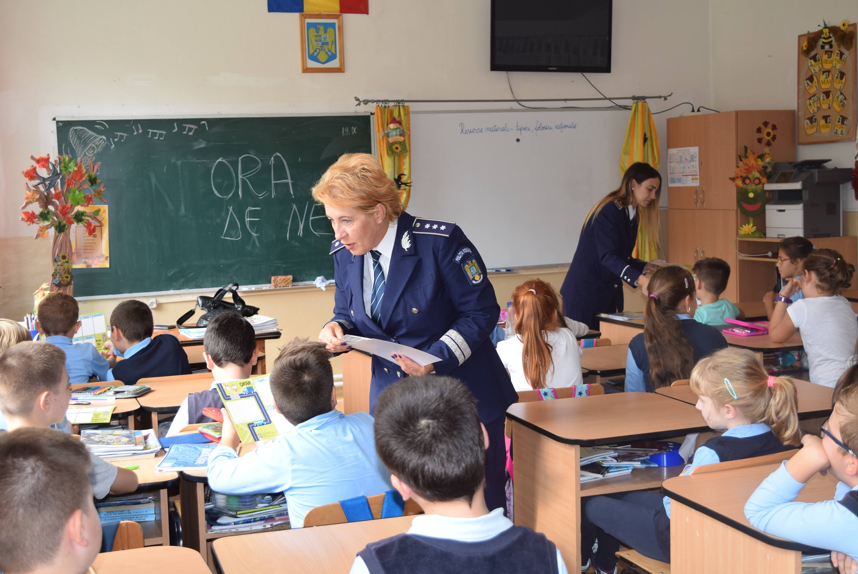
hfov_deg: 42.3
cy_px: 287
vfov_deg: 29.0
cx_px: 429
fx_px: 1109
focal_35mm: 46
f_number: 5.6
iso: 400
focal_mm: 31
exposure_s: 1/125
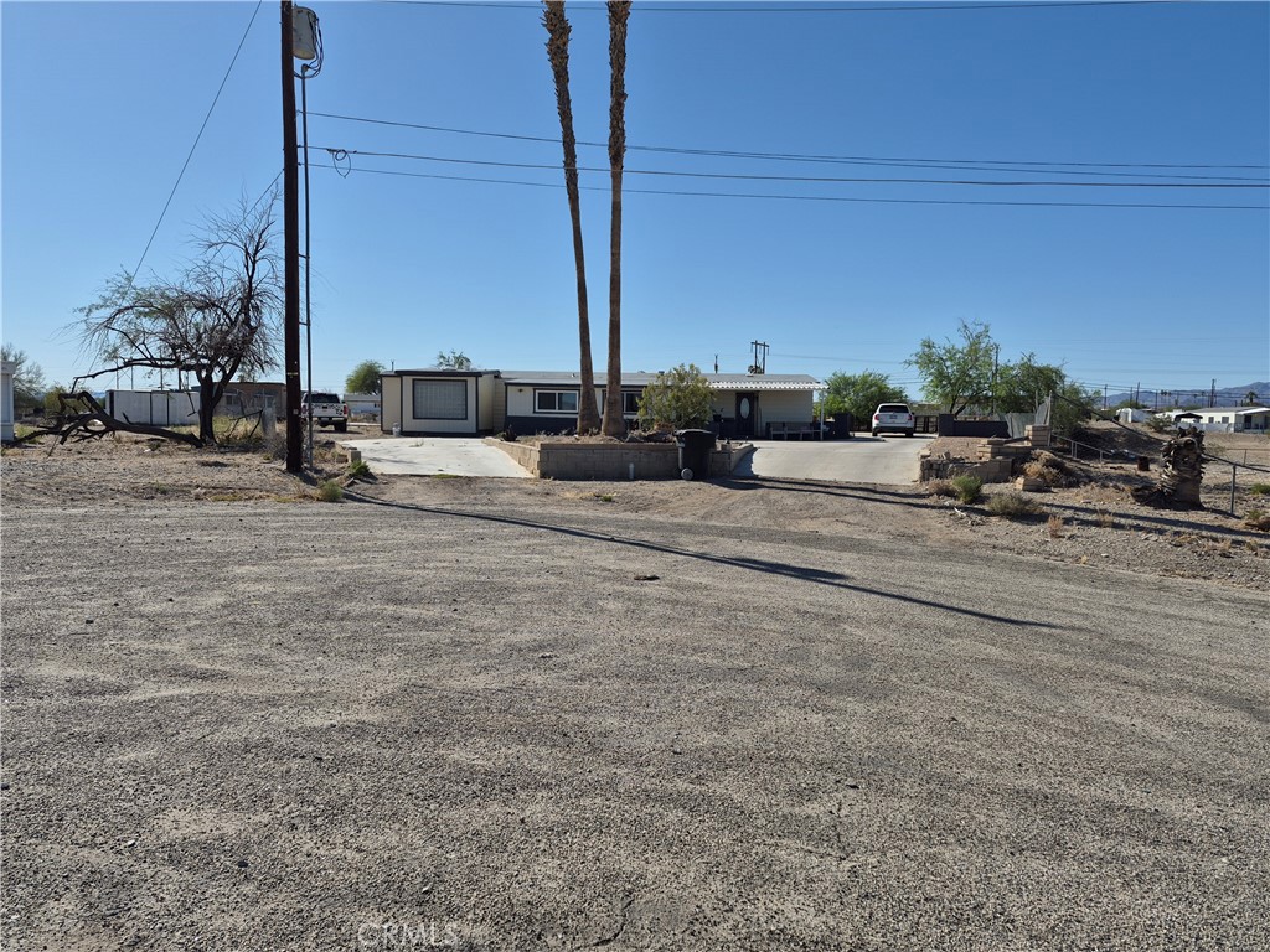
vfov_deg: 58.9
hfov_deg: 73.9
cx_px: 635
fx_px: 844
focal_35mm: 23
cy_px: 476
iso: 64
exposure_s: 1/7696
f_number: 1.8
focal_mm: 5.4
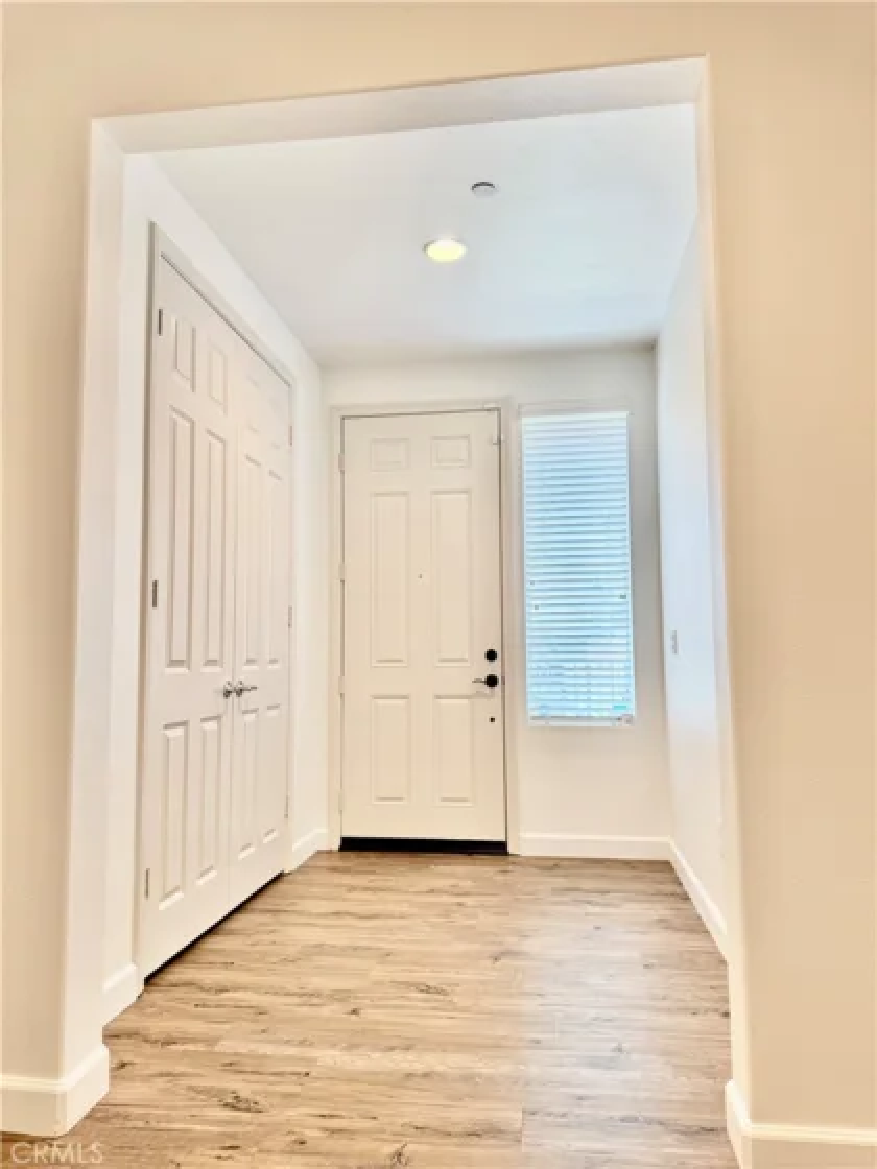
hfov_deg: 56.8
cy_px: 584
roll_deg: +0.3
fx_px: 811
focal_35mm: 24
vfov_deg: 71.6
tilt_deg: +4.0
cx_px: 438
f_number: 1.78
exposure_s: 1/120
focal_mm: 6.76
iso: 125
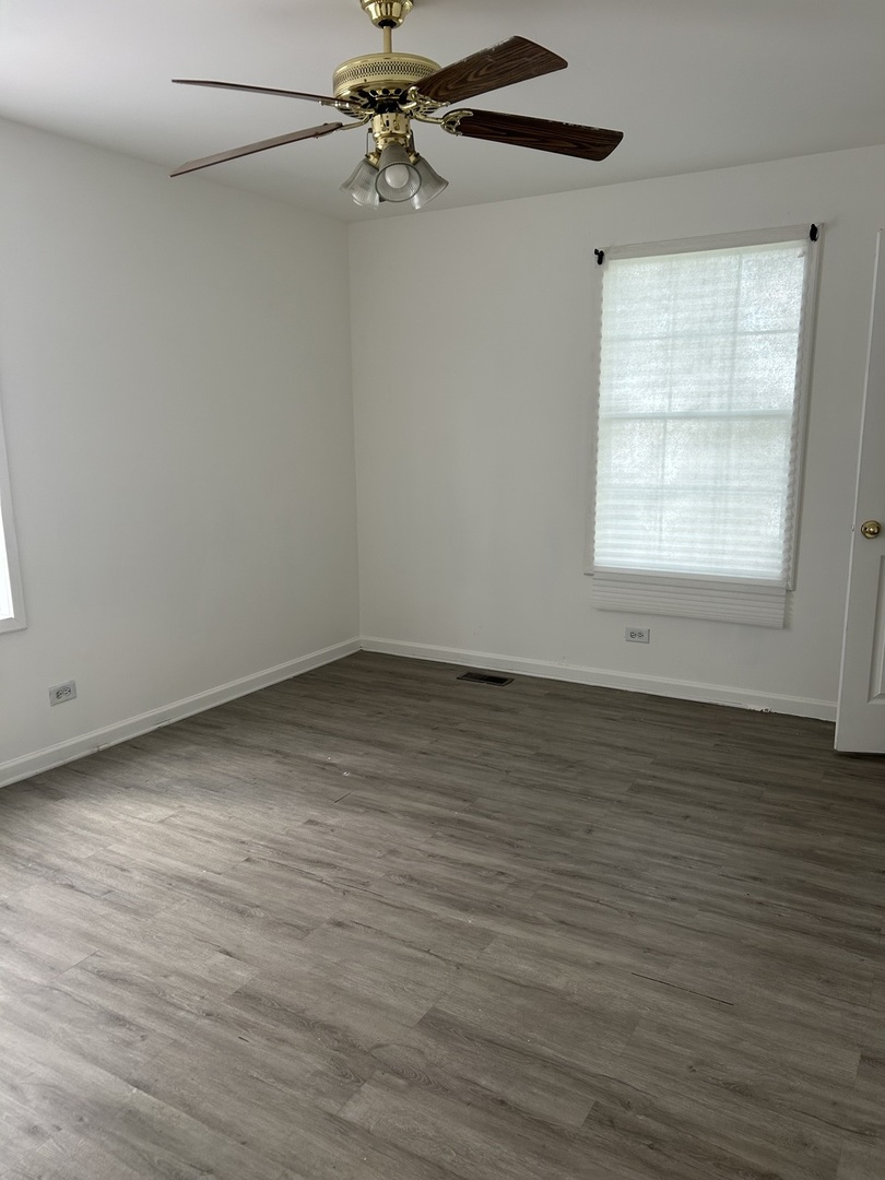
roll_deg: +0.7
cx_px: 442
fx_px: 886
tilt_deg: -11.3
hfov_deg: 53.1
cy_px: 590
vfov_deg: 67.3
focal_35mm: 26
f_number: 1.5
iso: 80
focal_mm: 5.7
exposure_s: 1/121
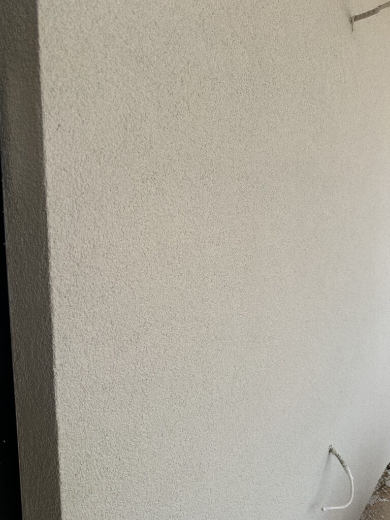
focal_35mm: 24
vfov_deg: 71.6
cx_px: 195
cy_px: 260
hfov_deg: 56.8
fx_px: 361
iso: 80
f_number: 1.78
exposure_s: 1/3356
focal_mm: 6.86
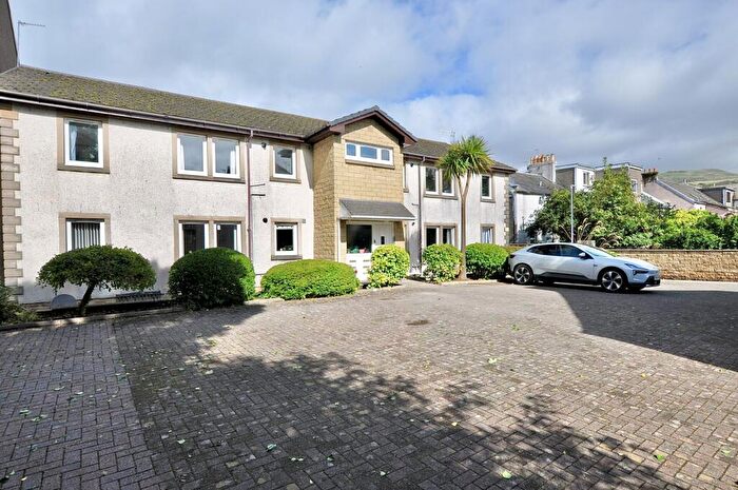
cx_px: 369
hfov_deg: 90.1
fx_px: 369
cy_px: 245
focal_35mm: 18
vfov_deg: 67.3
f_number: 9
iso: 200
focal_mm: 12
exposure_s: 1/320
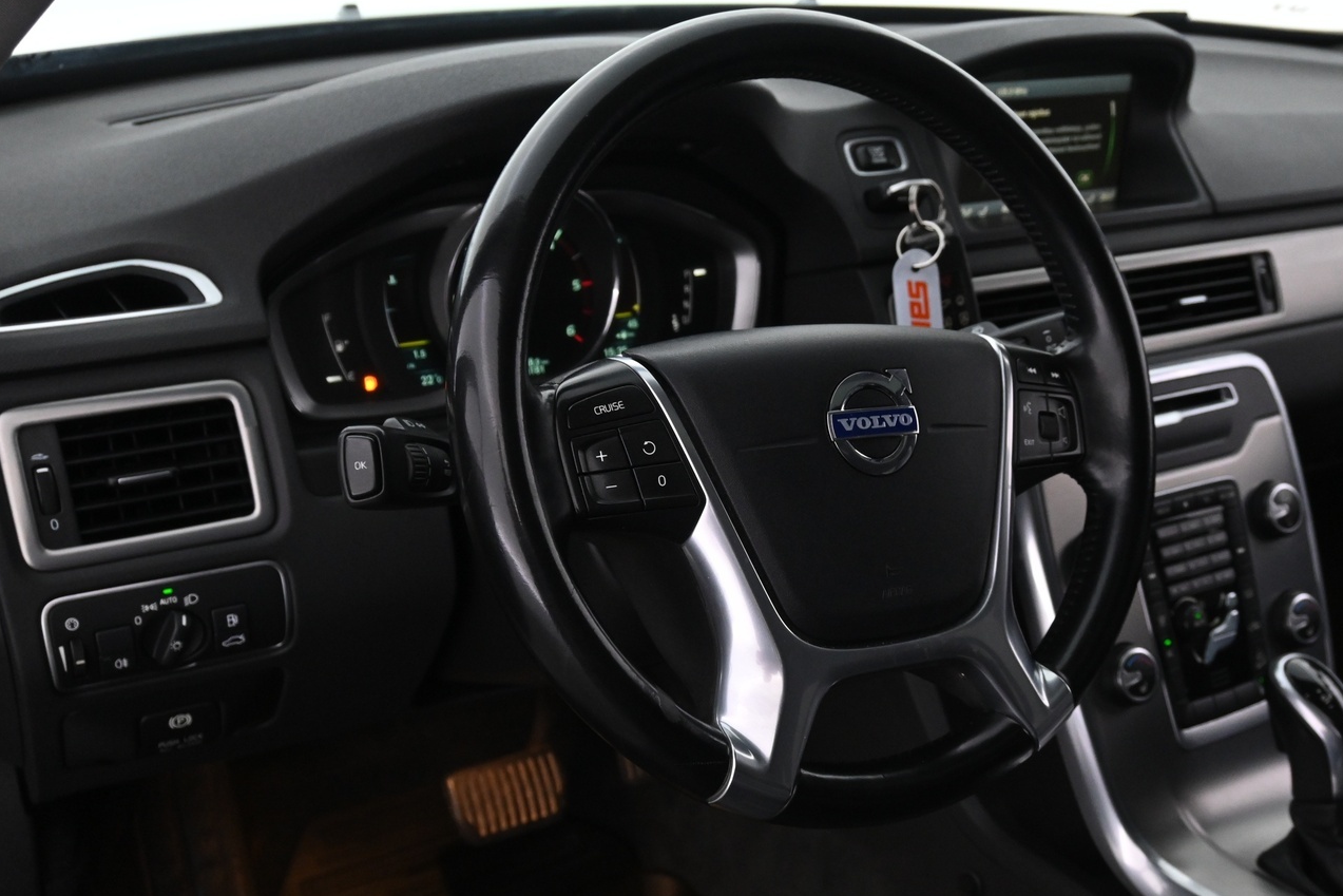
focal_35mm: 43
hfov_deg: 45.2
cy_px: 533
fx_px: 1603
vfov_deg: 31.2
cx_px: 803
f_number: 4
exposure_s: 1/40
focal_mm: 22.5
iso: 1800
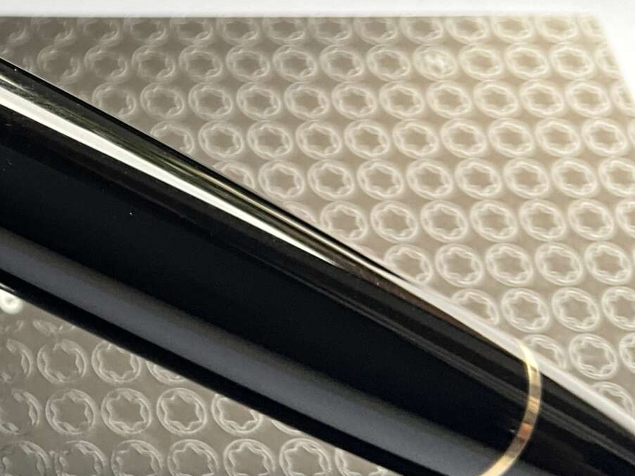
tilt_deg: -54.2
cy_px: 130
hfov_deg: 21.3
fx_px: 1504
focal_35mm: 82
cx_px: -224
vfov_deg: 17.9
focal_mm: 3
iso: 64
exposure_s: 1/122
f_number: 1.8
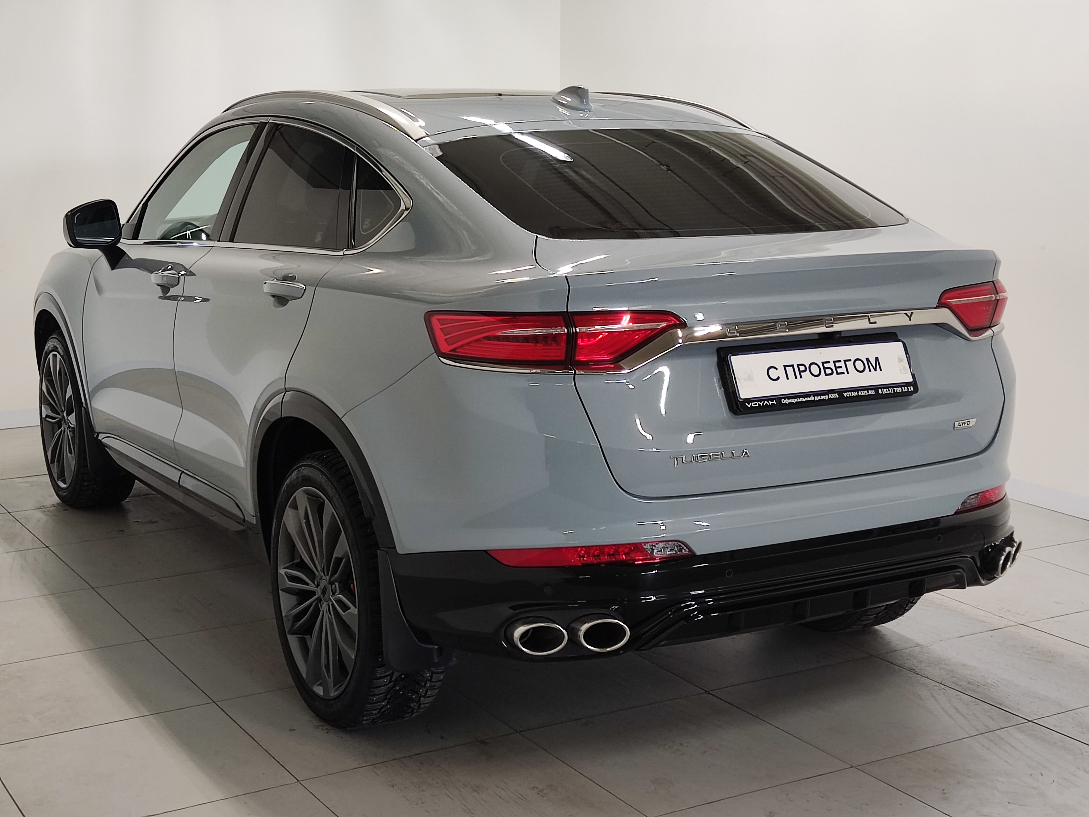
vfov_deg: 28.6
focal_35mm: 51
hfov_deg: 37.5
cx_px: 544
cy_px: 408
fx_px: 1604
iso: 166
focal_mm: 4.74
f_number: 1.79
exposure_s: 1/50
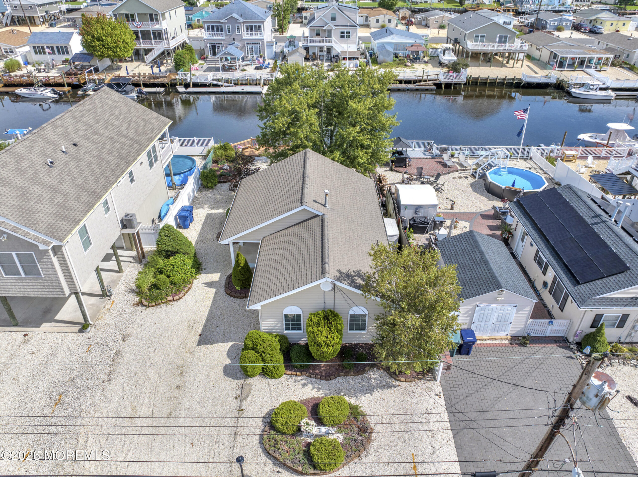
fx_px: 442
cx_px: 319
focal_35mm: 24
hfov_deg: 71.6
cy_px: 238
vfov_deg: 56.8
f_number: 2.8
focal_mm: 12.29
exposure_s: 1/2000
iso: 110
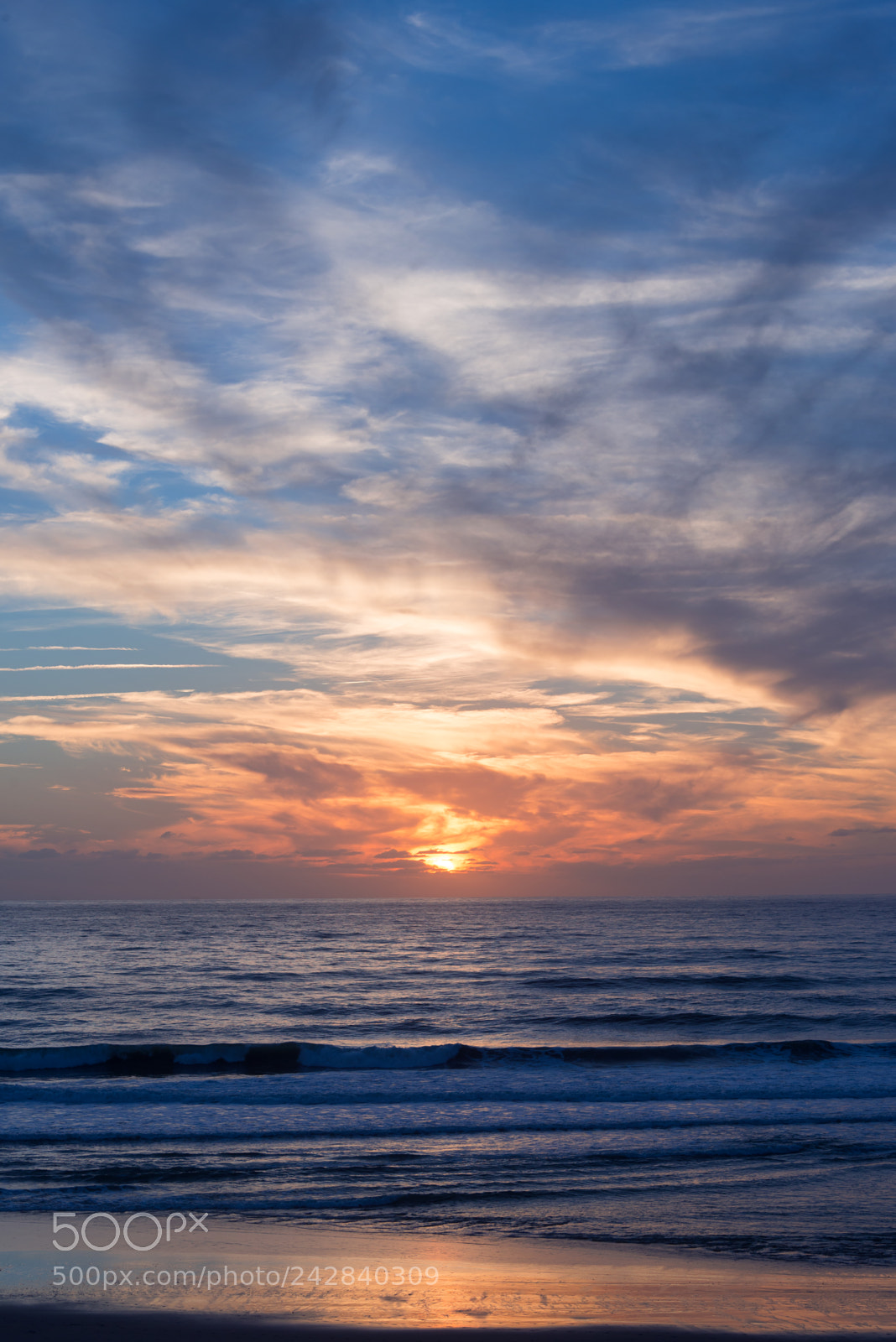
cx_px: 448
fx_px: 2611
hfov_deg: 19.5
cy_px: 671
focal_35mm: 70
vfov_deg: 28.8
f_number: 10
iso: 100
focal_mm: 70
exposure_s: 1/125
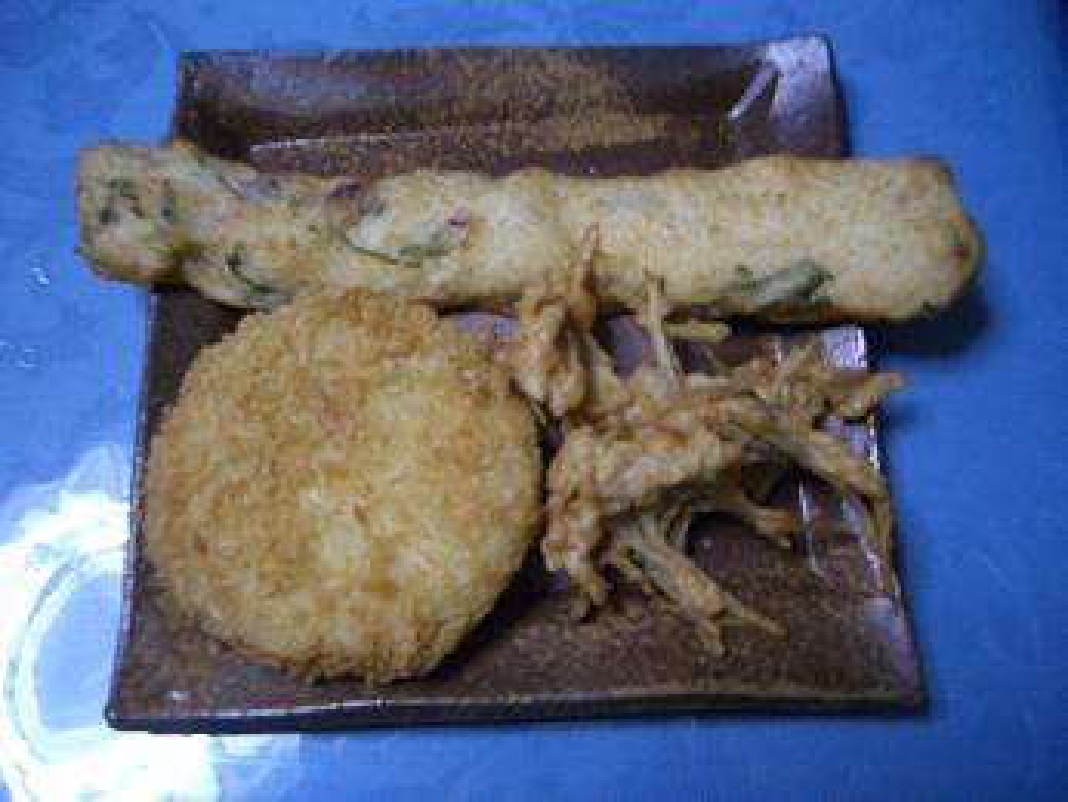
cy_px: 401
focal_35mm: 35
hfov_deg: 52.6
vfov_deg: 40.7
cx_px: 534
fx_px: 1081
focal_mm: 5.8
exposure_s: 1/80
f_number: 2.6
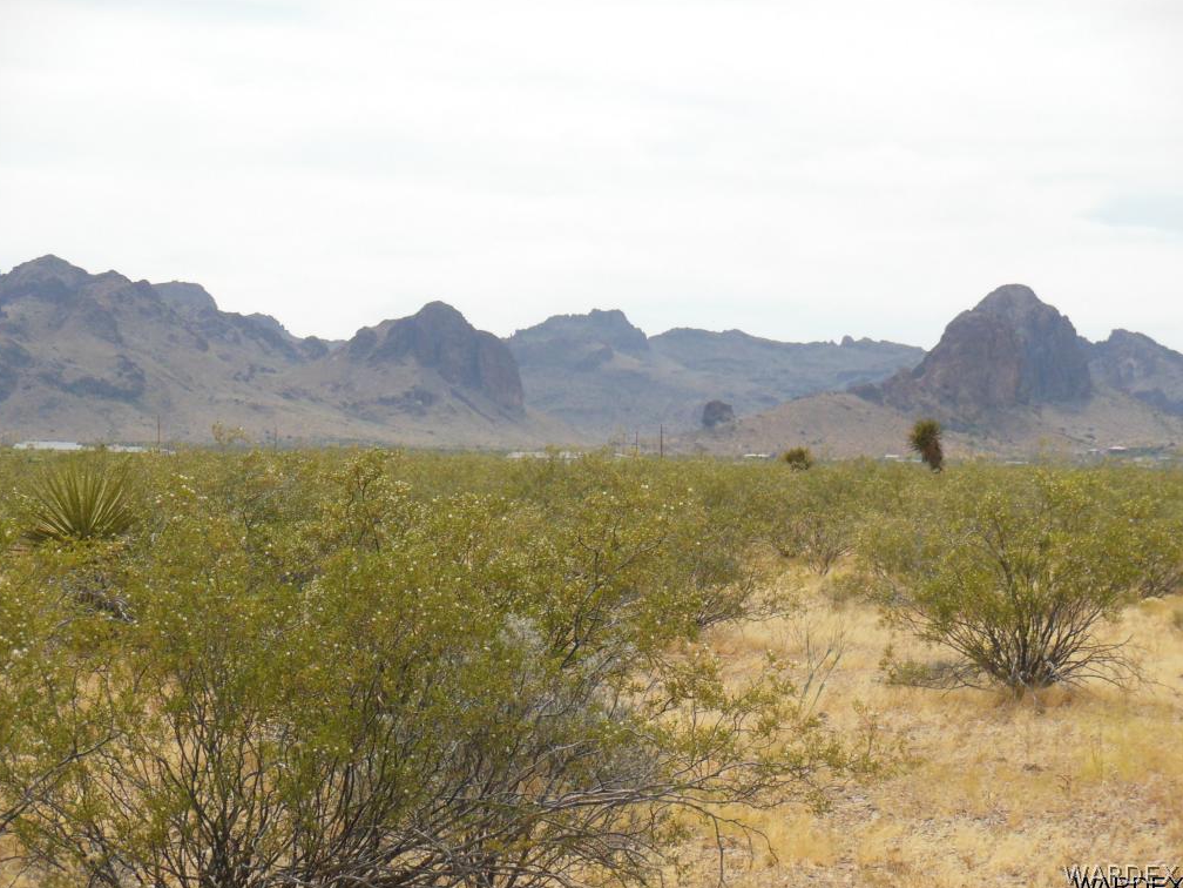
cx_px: 583
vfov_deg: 11.5
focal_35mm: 129
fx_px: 4409
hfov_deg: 15.3
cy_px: 443
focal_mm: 22.6
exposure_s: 1/640
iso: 400
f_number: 10
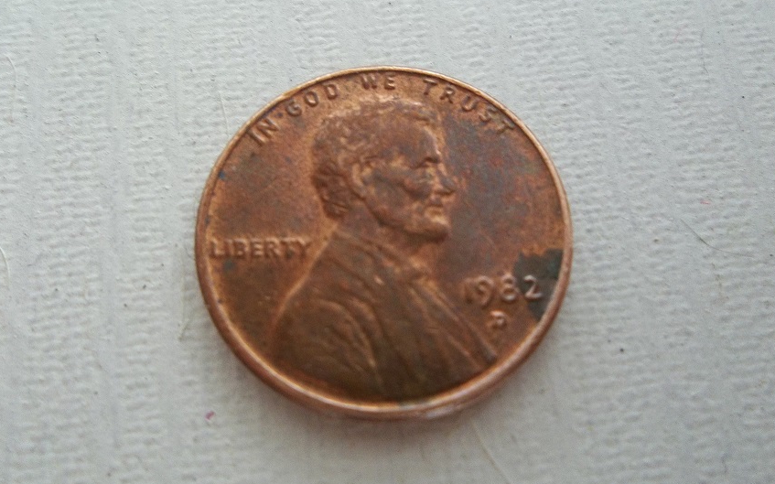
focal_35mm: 29
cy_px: 250
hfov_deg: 64.6
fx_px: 612
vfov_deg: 43.1
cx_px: 390
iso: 155
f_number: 3.5
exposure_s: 1/30
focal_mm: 4.9
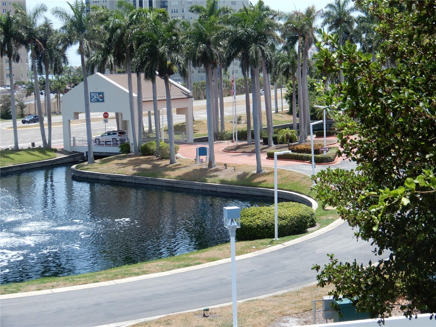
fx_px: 882
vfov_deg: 21.0
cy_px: 164
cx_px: 218
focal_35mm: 70
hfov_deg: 27.8
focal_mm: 12.5
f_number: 4.5
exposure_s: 1/320
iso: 80
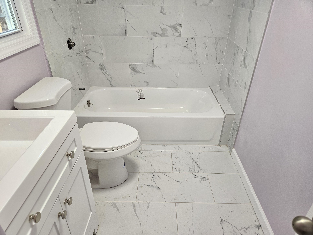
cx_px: 156
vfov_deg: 58.9
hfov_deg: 73.9
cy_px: 118
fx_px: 208
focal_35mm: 23
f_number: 1.8
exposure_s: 1/120
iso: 125
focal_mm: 5.4
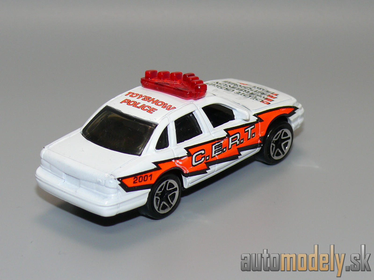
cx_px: 187
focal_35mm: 116
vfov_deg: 12.8
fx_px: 1253
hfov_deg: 17.0
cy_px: 140
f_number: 4
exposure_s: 1/30
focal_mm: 14.3
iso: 100
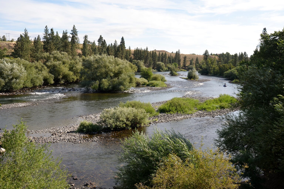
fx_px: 260
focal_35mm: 33
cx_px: 142
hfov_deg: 57.2
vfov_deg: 40.0
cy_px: 94
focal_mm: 22
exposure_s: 1/200
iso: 100
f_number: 7.1
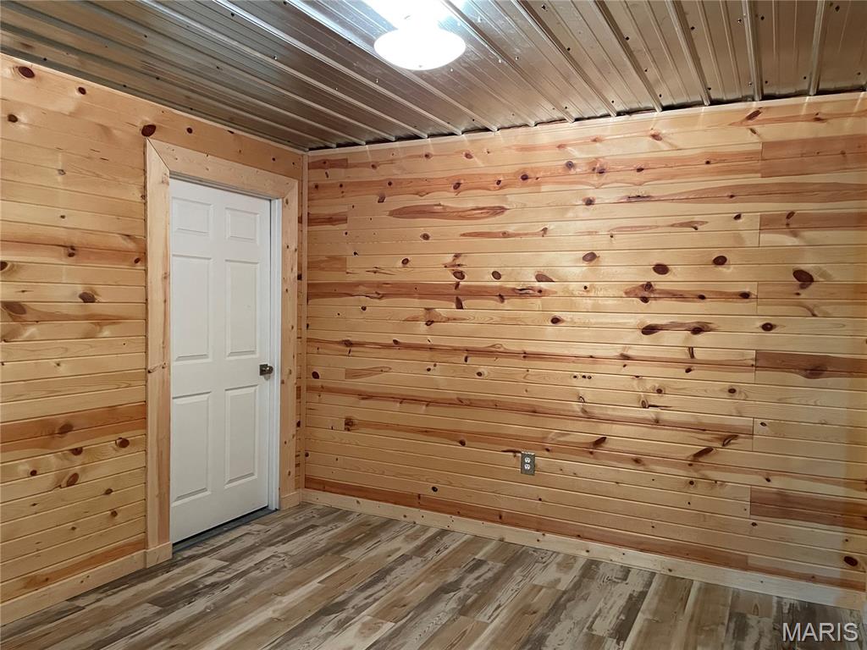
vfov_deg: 53.1
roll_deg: -0.9
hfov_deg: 67.3
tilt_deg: -2.3
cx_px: 434
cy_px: 325
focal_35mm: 26
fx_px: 651
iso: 400
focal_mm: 4.2
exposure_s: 1/60
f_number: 1.6
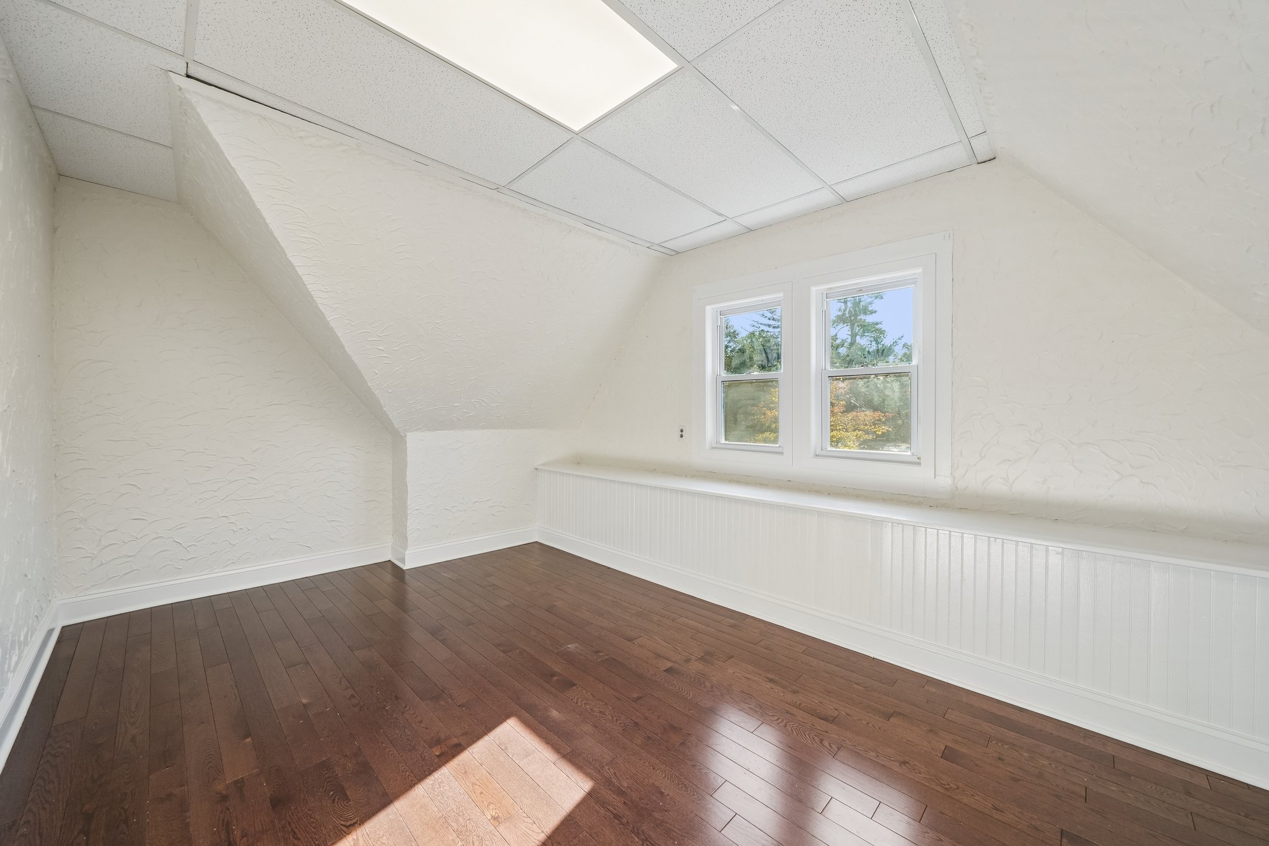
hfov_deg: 108.3
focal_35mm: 13
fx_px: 458
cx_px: 634
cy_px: 423
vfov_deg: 85.4
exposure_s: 1/10
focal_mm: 13
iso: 100
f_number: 11
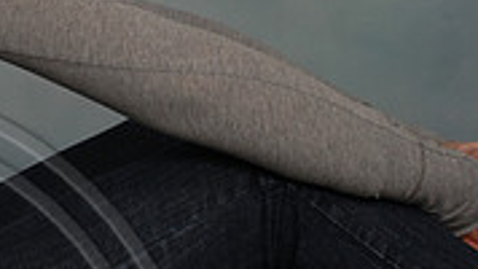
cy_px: -27
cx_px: -3
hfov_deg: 10.9
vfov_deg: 6.2
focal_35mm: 195
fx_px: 2471
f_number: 5.6
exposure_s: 1/125
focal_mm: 38
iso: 100
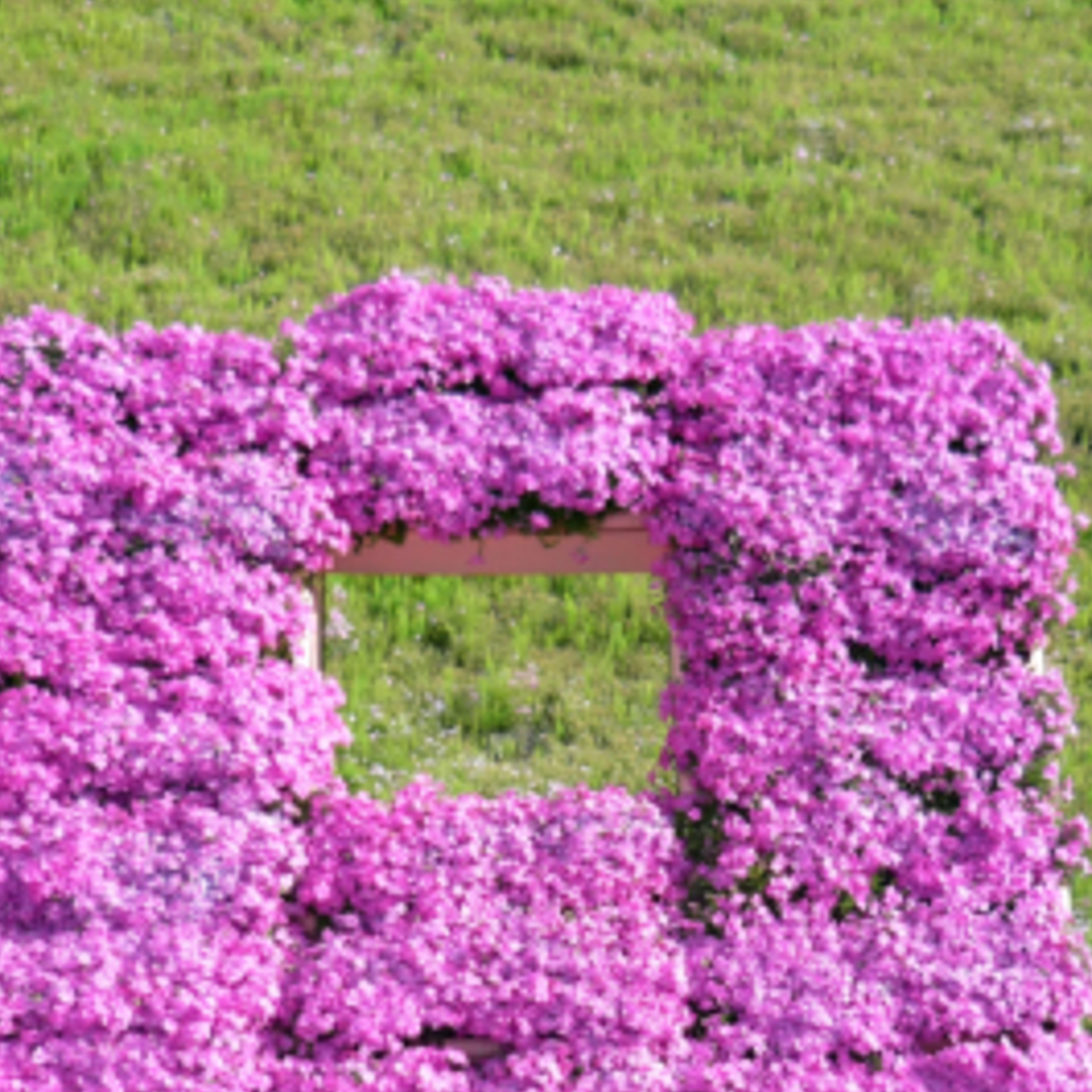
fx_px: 2356
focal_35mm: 66
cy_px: 832
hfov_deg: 26.0
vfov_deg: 25.8
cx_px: 692
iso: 100
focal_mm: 5.5
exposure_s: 1/640
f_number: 2.8
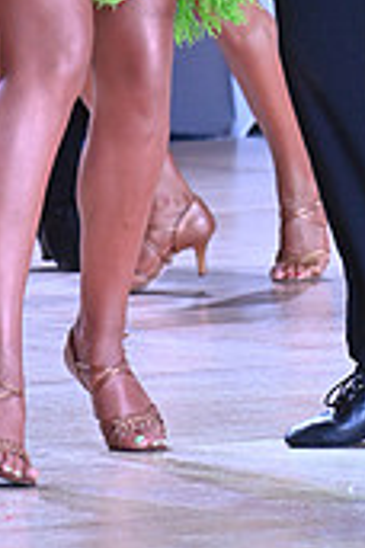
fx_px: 8744
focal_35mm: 575
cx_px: 152
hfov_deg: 2.4
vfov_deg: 3.6
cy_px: -288
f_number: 8
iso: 4000
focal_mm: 170
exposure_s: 1/400
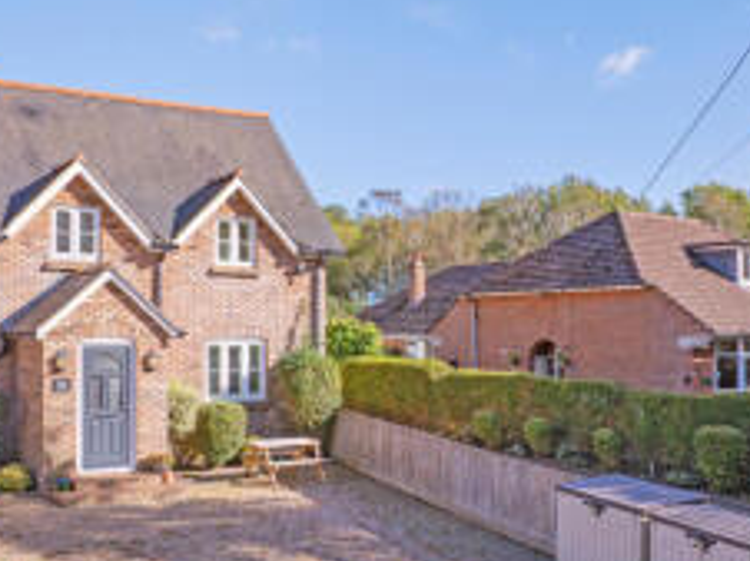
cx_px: 360
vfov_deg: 32.1
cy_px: 314
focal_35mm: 45
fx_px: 974
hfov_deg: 42.1
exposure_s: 1/50
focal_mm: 12.29
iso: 100
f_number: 2.8
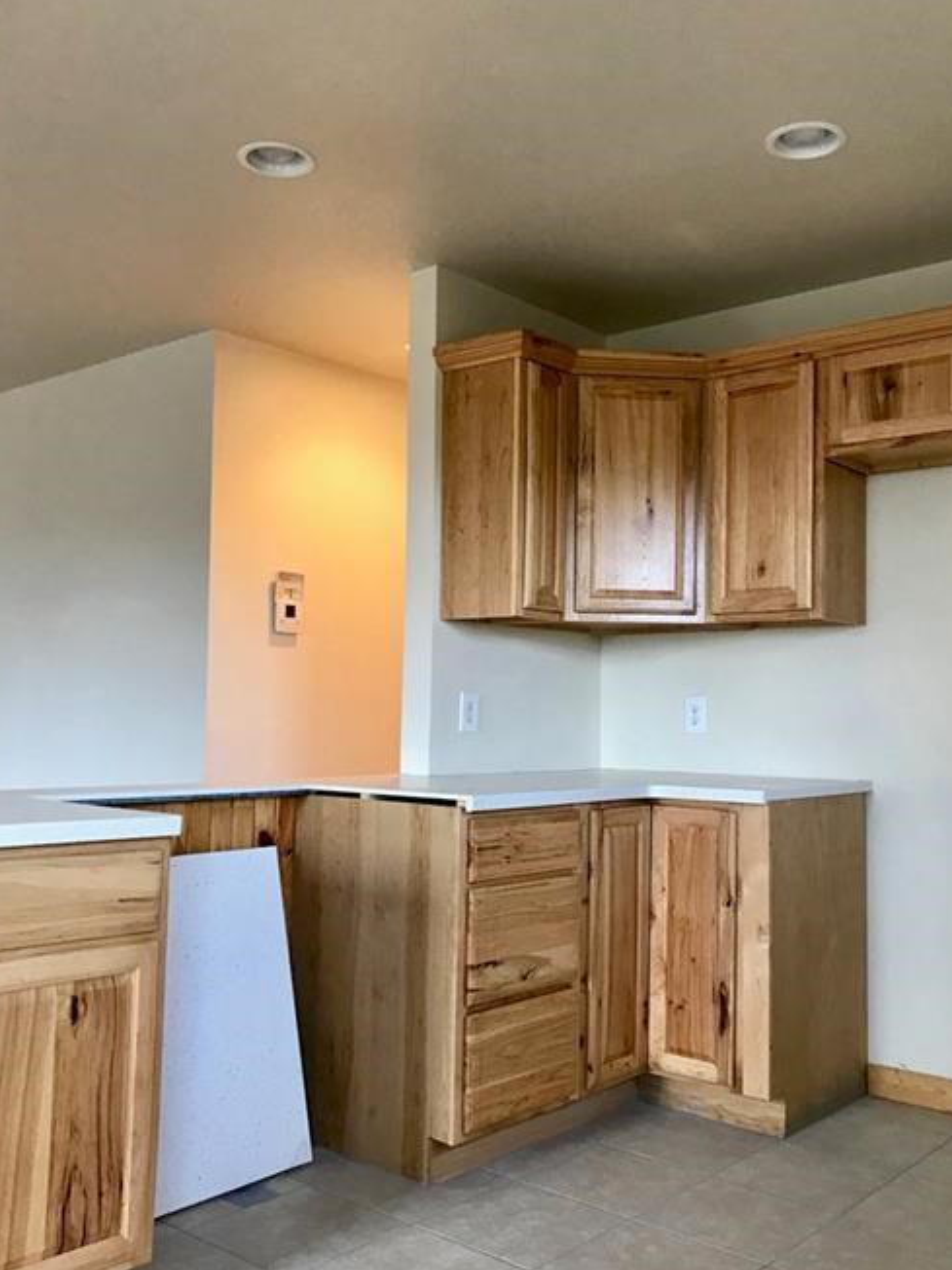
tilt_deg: +4.4
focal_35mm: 33
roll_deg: +0.1
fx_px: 1210
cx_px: 541
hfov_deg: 42.8
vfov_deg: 55.3
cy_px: 653
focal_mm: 3.99
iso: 40
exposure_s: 1/17
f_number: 1.8
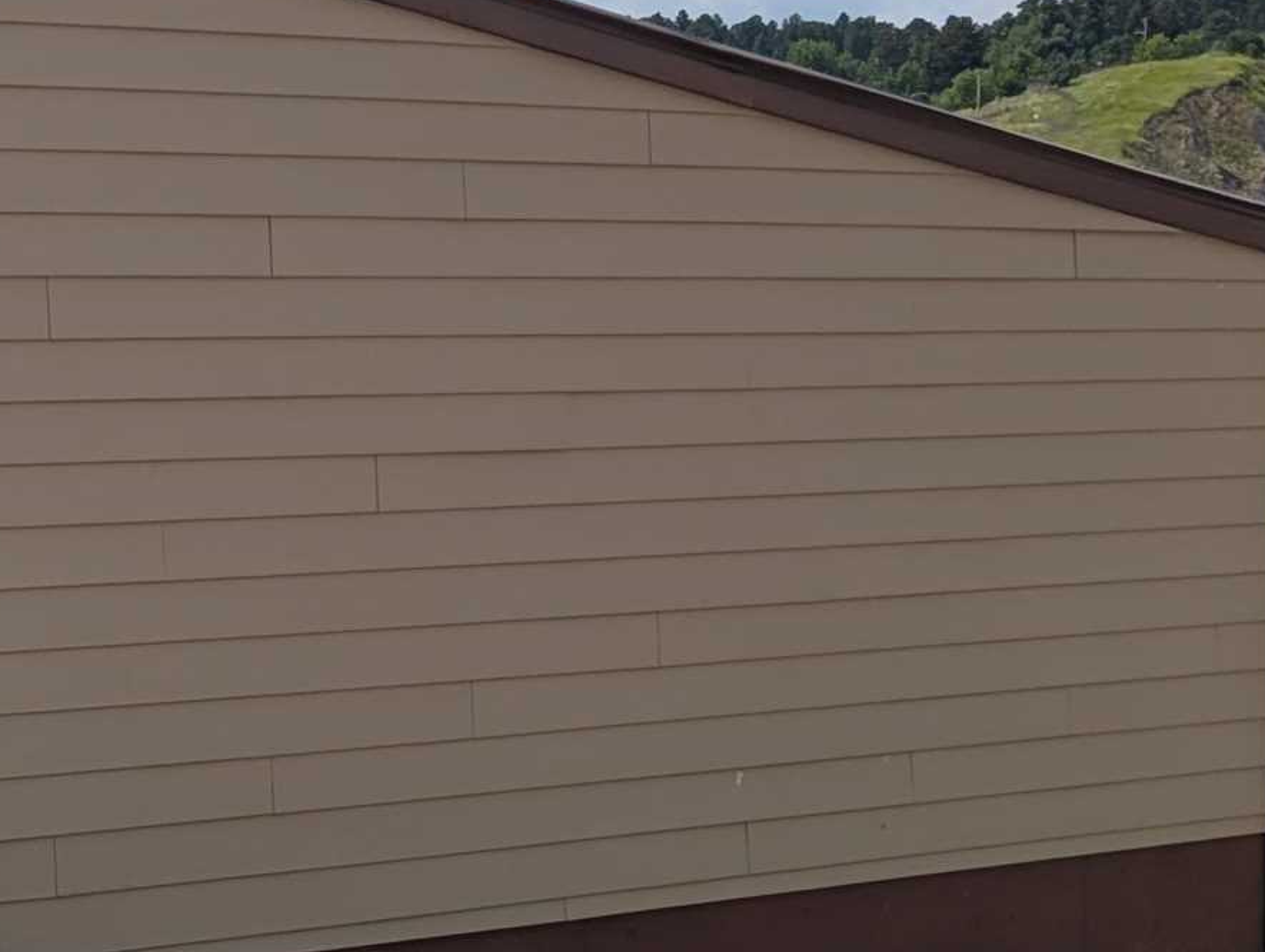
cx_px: -649
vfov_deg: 17.8
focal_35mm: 83
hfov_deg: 20.2
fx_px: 3037
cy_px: 599
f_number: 1.68
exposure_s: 1/1706
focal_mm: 6.9
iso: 21
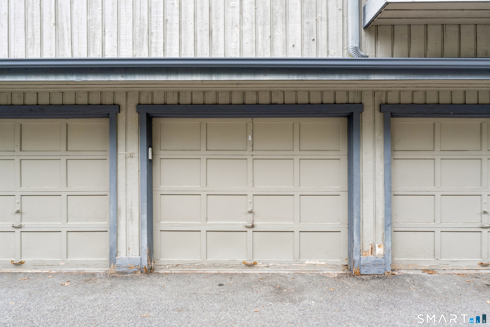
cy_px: 164
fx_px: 327
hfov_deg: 73.7
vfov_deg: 53.1
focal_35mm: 24
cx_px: 245
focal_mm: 24
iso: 400
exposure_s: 1/10
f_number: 13
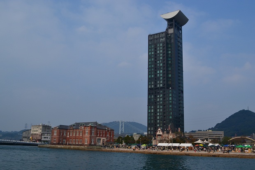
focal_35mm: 36
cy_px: 85
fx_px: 255
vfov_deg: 36.9
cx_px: 128
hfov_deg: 53.1
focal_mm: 24
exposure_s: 1/500
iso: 360
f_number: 11
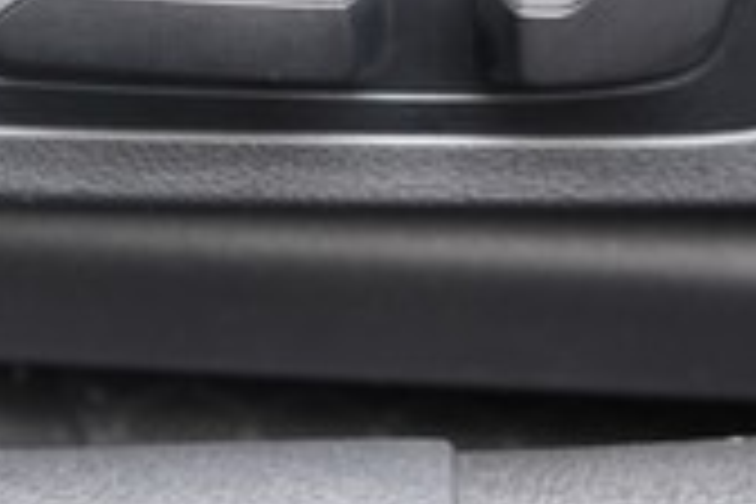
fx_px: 2604
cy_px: -297
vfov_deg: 10.6
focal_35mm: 124
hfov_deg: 16.5
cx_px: 220
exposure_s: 1/60
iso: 500
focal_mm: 29
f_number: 4
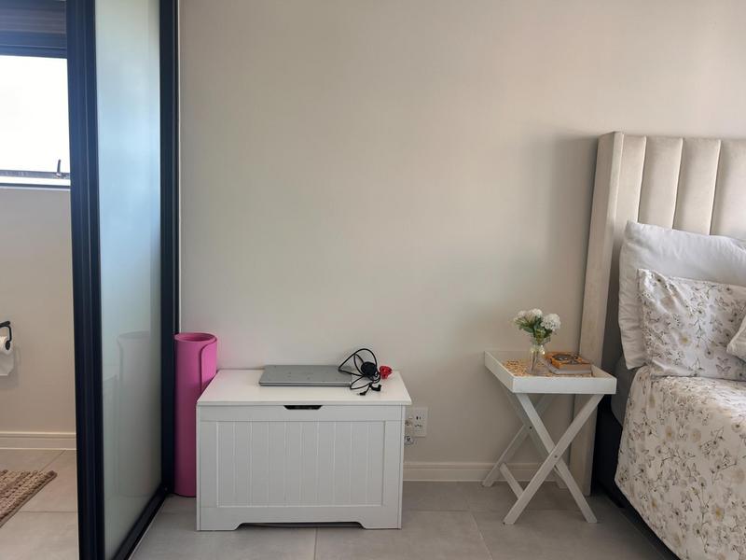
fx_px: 560
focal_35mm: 26
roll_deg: -1.4
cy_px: 280
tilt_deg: -7.9
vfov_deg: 53.1
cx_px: 373
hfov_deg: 67.3
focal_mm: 5.7
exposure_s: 1/121
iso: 40
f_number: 1.5
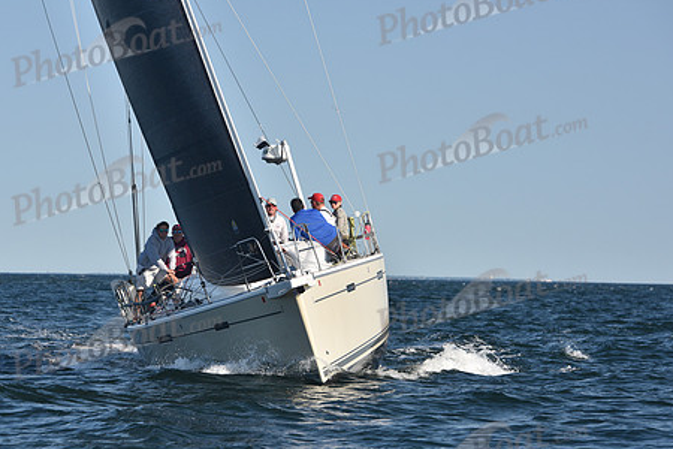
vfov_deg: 7.9
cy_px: 243
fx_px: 3253
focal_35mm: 174
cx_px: 301
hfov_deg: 11.8
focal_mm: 135
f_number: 6.3
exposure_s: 1/640
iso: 250
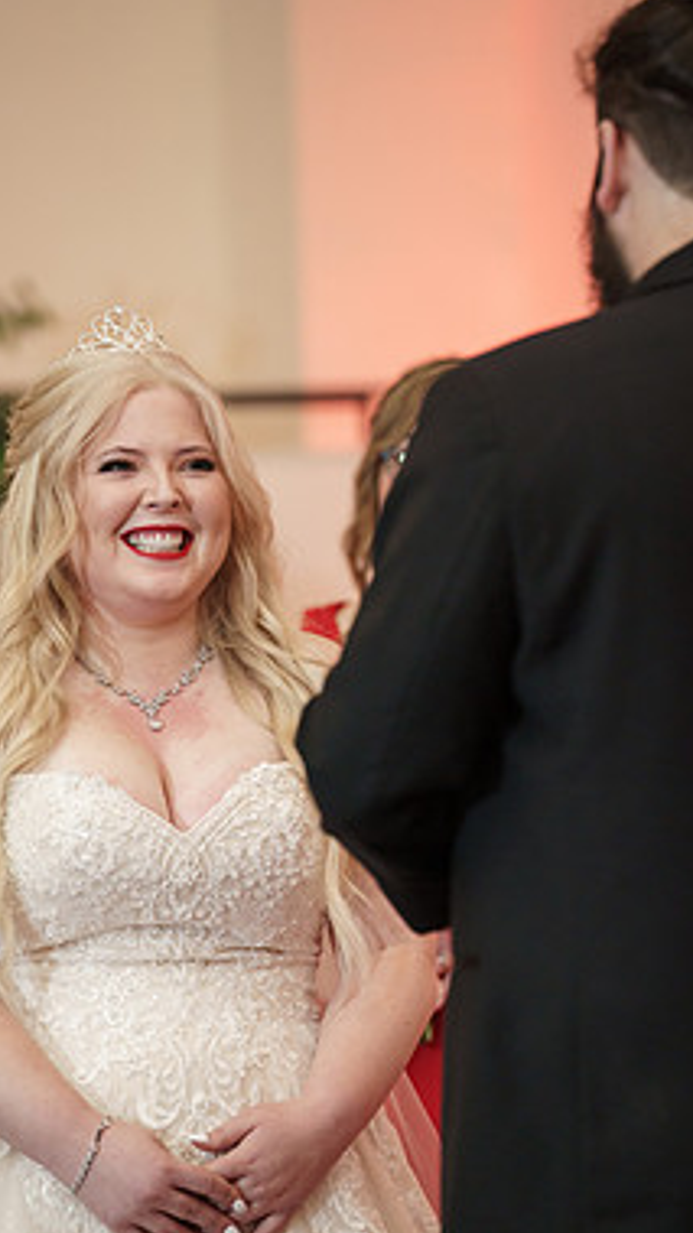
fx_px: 8009
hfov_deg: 5.0
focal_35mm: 245
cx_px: 277
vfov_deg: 8.8
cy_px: 690
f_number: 4
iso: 2000
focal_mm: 197
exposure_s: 1/100
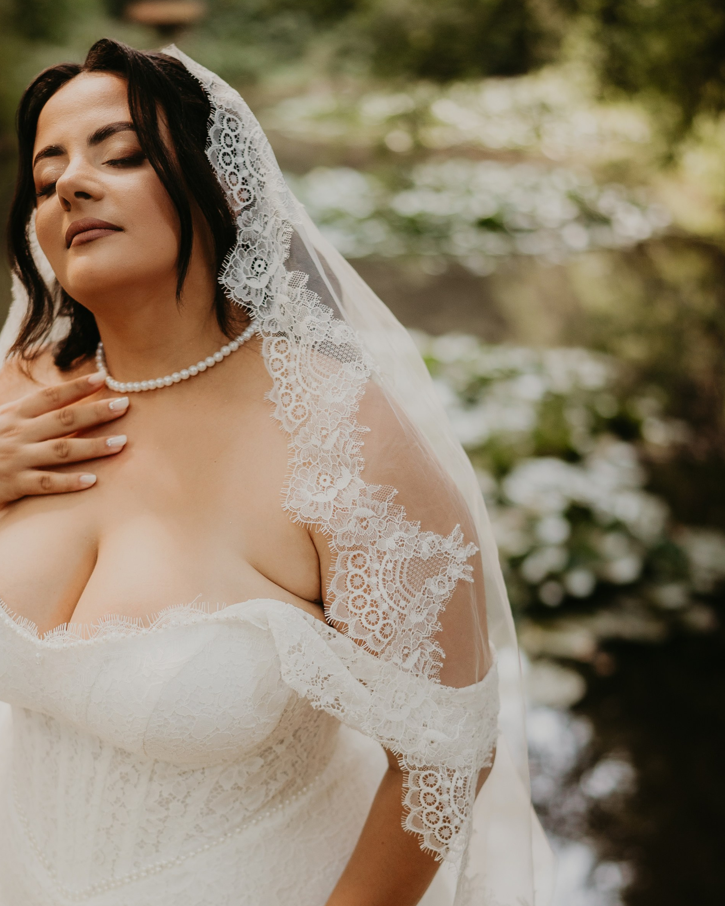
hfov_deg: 26.6
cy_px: 659
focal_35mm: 57
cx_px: 277
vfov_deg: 32.5
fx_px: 1529
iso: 400
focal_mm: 35
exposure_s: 1/400
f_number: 1.4
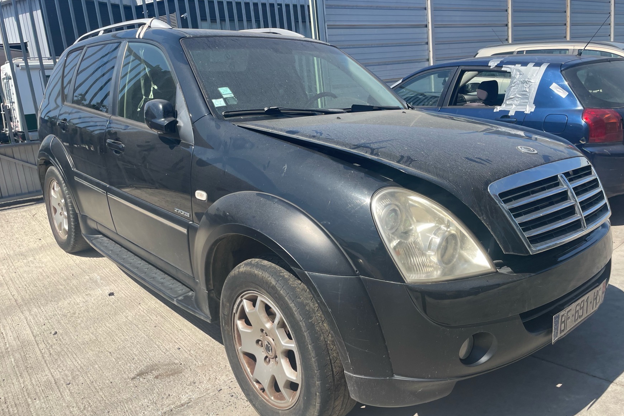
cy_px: 206
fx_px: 485
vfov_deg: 46.4
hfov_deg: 65.5
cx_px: 322
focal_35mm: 28
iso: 32
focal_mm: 4.2
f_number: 1.6
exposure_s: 1/2681
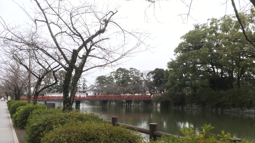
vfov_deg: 36.5
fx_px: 216
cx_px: 126
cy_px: 85
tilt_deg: +4.3
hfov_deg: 61.0
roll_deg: -1.5
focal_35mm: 32
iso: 50
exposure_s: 1/30
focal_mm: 4.15
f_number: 2.2
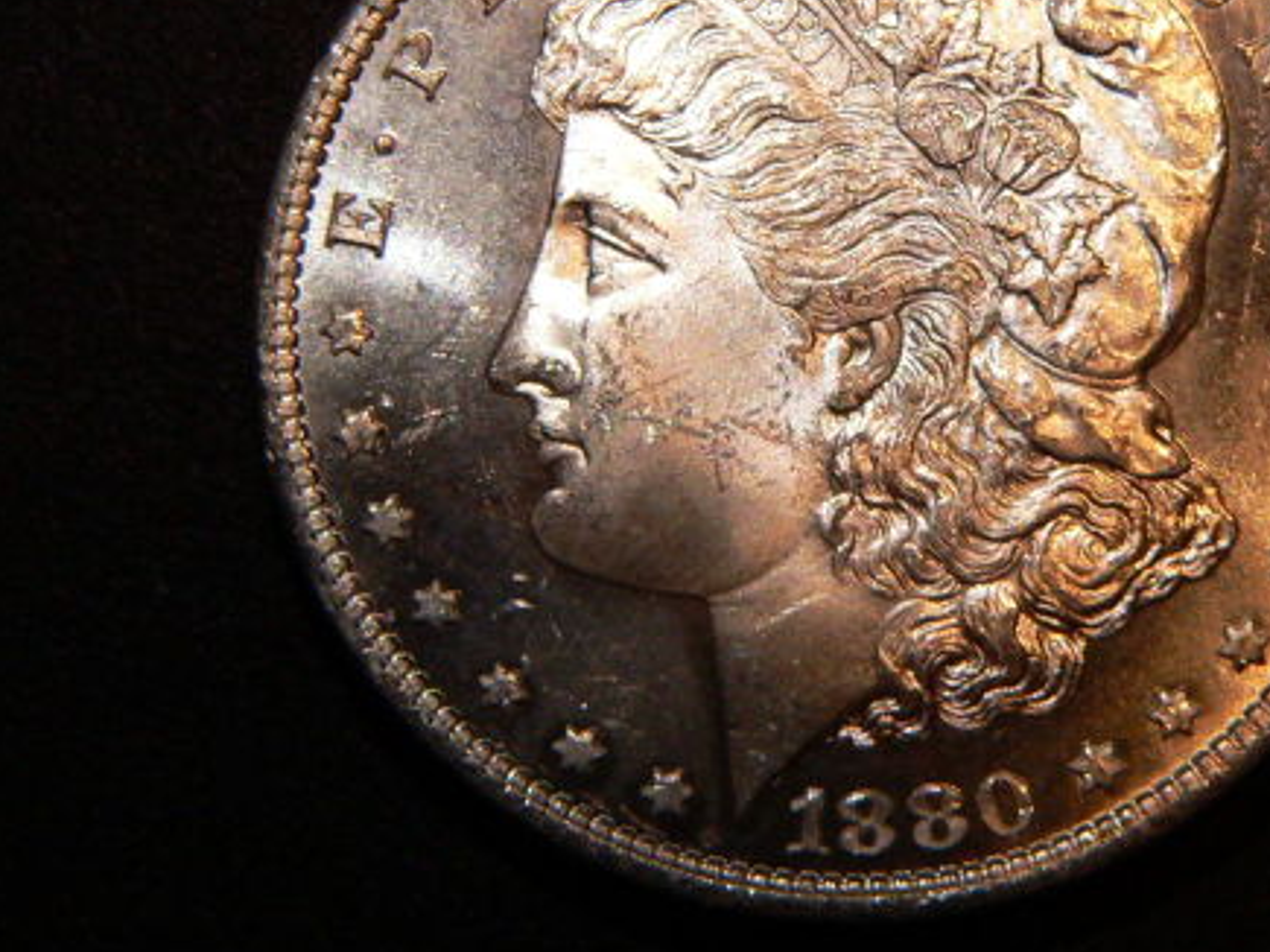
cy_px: 364
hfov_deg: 13.1
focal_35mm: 151
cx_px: 848
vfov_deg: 9.8
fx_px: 5538
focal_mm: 17.4
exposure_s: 1/640
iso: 200
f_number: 5.6
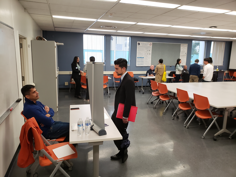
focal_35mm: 26
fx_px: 177
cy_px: 88
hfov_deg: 67.3
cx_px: 118
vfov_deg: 53.1
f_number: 2.4
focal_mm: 4.3
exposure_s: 1/60
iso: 320
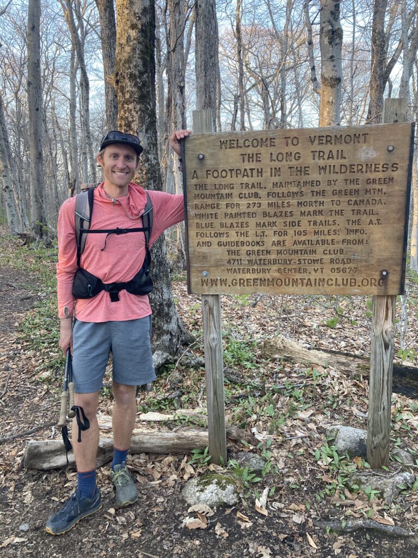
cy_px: 279
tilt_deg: -7.5
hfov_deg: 49.7
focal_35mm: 28
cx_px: 209
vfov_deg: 63.4
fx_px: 451
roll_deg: +0.9
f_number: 1.8
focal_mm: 3.99
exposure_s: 1/101
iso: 80
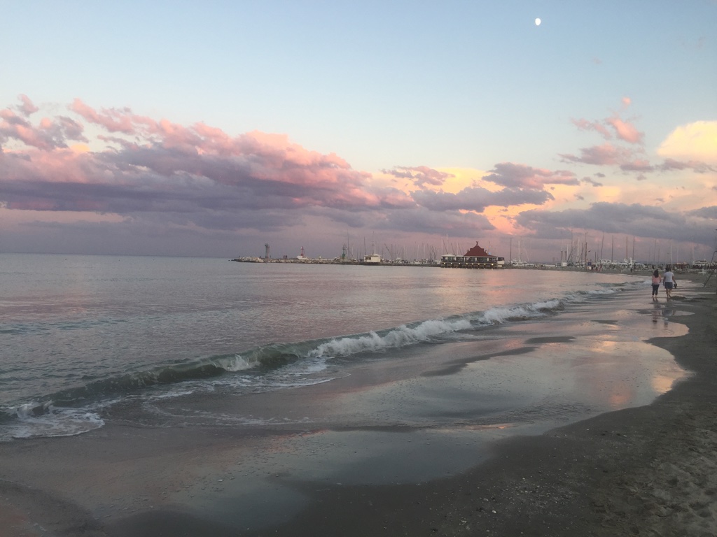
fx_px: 601
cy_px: 268
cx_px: 358
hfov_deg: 61.7
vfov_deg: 48.2
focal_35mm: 29
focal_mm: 4.15
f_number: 2.2
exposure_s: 1/100
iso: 32
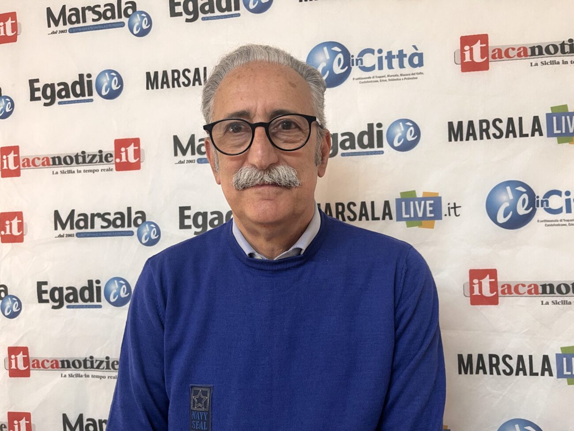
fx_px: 431
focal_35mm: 26
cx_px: 287
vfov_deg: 53.1
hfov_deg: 67.3
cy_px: 216
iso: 100
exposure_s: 1/50
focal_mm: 5.1
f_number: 1.6
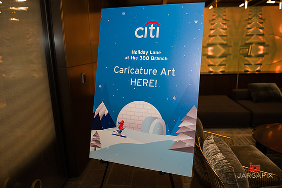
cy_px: 91
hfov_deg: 71.5
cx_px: 139
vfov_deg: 51.3
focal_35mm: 25
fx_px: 196
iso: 400
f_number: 3.2
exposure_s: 1/200
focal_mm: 24
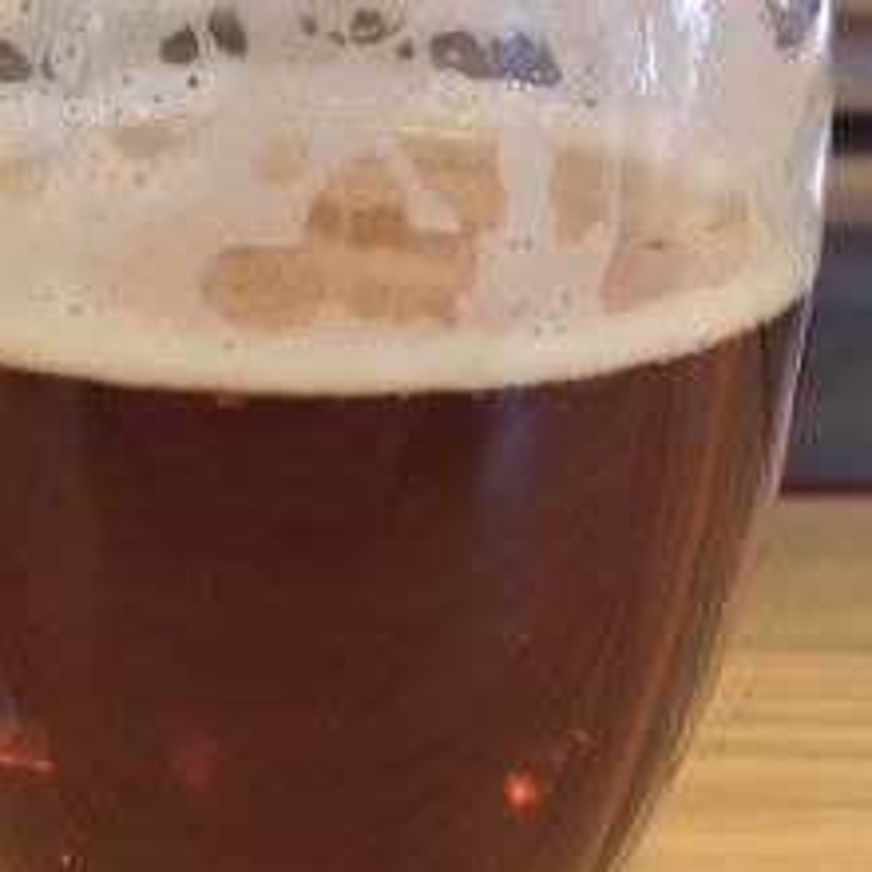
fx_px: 1767
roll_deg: -0.5
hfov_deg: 27.5
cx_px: 281
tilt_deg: -28.7
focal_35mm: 62
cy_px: 739
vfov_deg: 27.0
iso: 500
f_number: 2.2
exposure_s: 1/17
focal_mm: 4.15
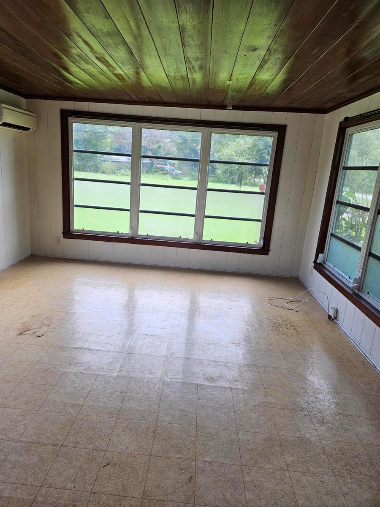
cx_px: 190
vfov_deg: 73.9
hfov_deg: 58.9
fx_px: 337
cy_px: 254
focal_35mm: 23
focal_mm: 5.4
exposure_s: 1/180
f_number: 1.8
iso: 50
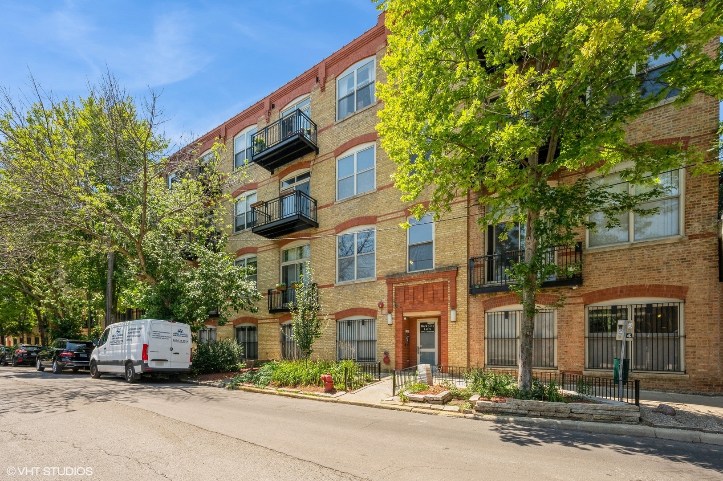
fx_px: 281
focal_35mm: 14
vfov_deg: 81.1
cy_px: 240
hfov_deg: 104.3
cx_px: 362
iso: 100
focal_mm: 14
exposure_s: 1/50
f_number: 13
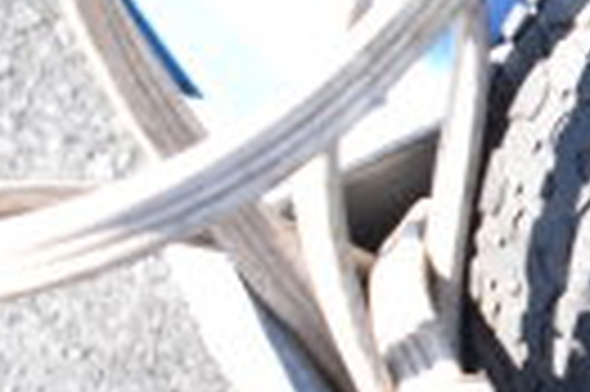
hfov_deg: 10.8
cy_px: 349
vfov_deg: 8.1
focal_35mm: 168
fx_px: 2750
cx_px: 1324
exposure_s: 1/125
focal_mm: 24
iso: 200
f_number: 5.6
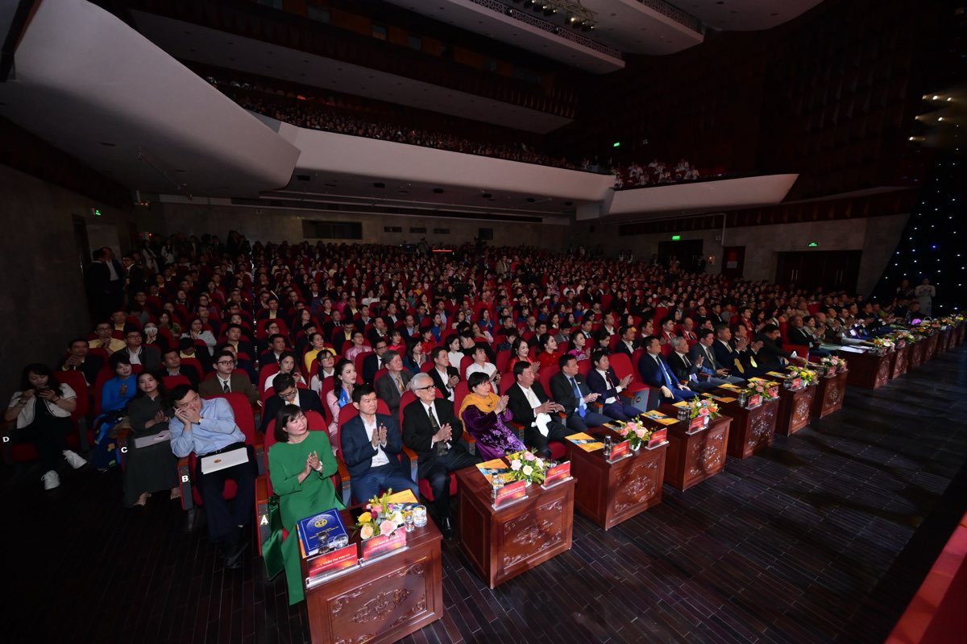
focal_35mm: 14
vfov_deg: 81.2
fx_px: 376
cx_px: 484
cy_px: 322
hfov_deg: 104.3
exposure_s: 1/160
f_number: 4
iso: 3200
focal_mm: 14
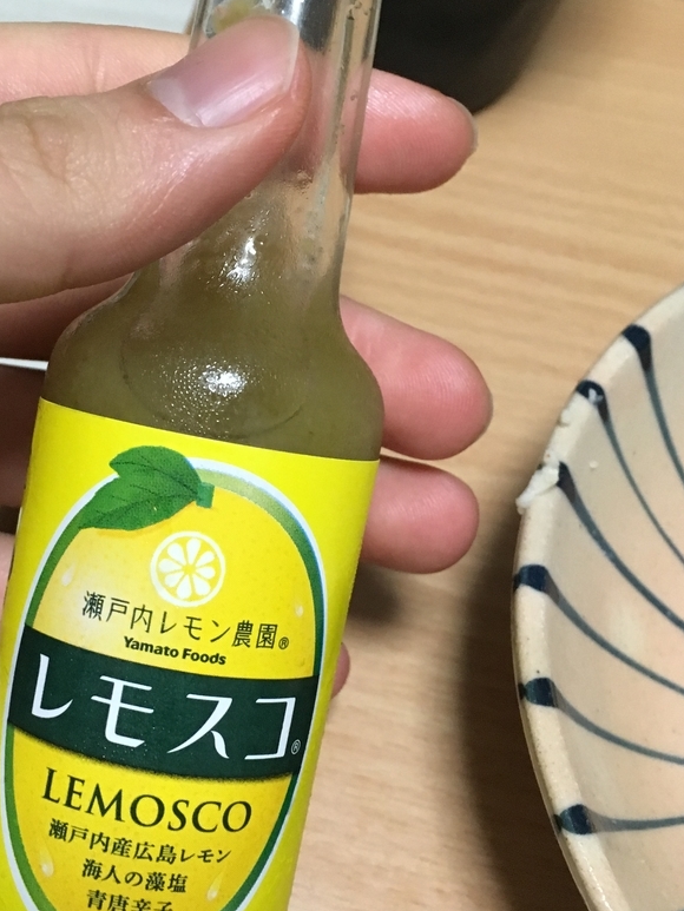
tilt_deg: -59.6
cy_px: 474
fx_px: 1185
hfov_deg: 31.8
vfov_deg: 42.1
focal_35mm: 45
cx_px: 205
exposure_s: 1/30
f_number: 2.2
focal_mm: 4.15
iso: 160
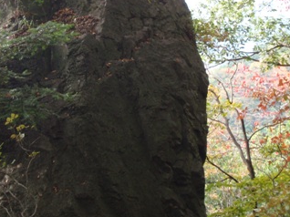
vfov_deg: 21.2
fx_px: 569
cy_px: 35
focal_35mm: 68
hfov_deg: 27.7
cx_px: 41
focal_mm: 6.53
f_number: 4.1
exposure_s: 1/40
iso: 100
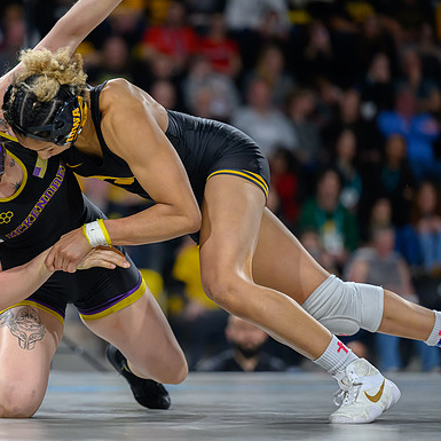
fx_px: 3084
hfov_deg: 8.2
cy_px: 234
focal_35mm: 214
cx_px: 129
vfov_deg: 8.2
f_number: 2.8
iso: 3200
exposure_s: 1/800
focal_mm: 155
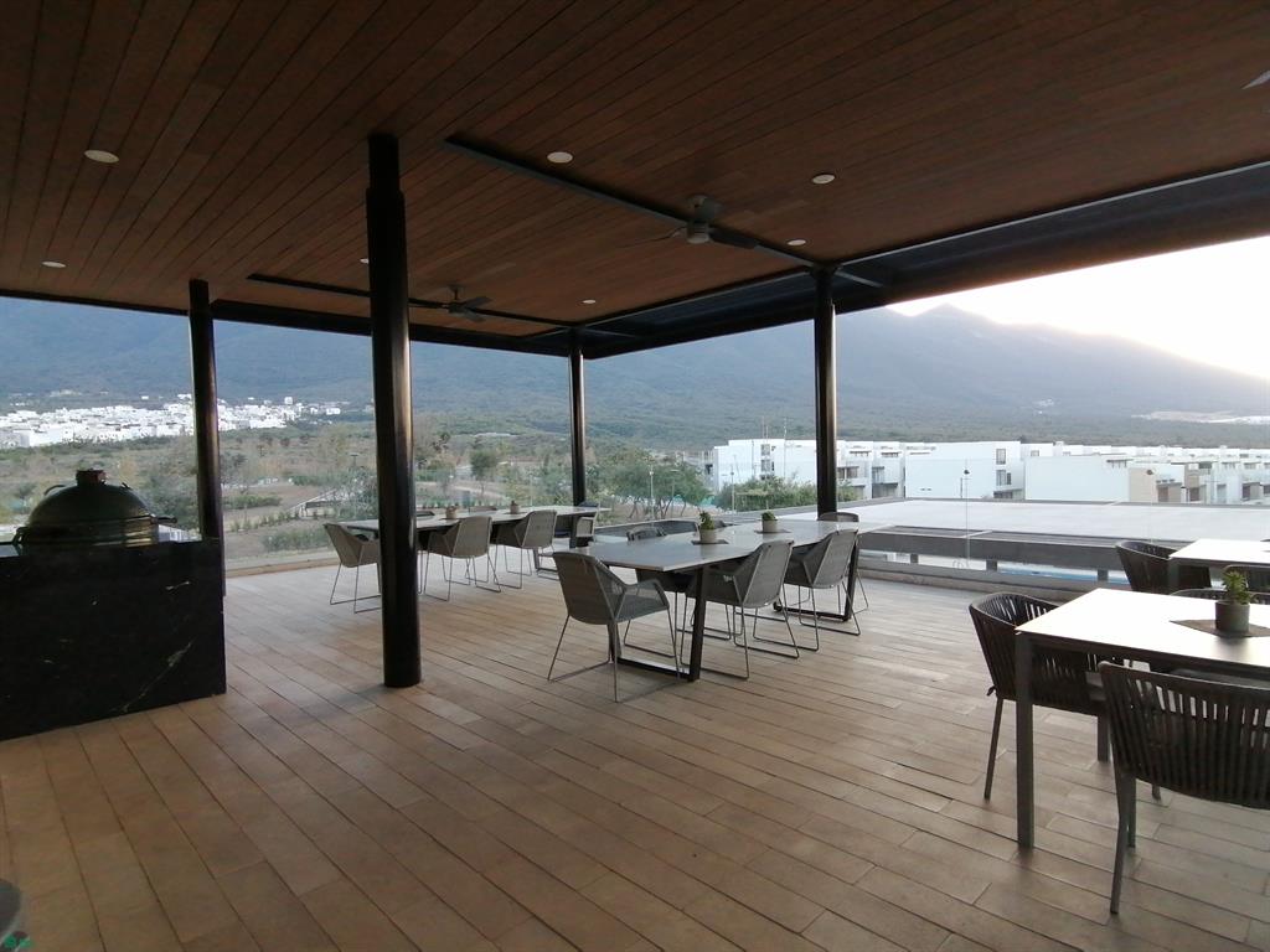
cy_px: 476
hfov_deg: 87.8
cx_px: 635
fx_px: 660
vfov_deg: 71.6
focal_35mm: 18
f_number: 2.4
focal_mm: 1.78
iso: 64
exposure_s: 1/60
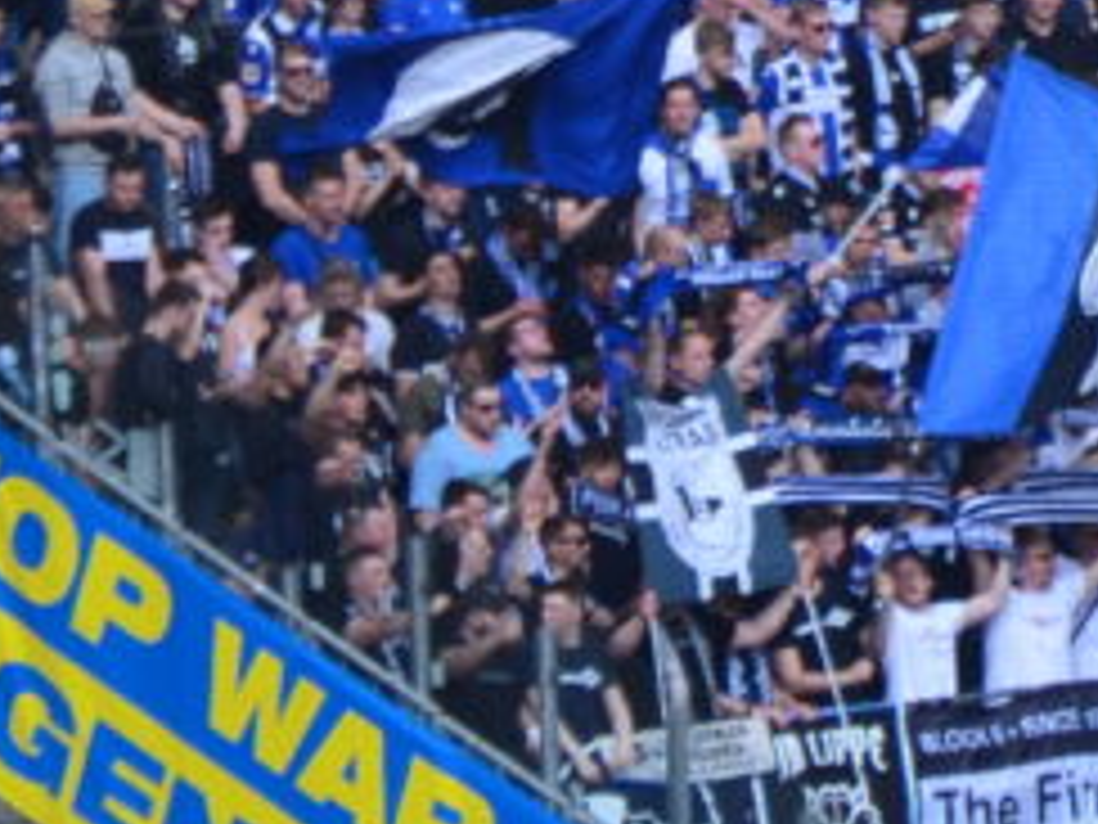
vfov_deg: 1.5
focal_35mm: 990
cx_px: 1854
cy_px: 234
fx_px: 31407
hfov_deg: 2.0
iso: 280
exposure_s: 1/500
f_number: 5.6
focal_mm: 105
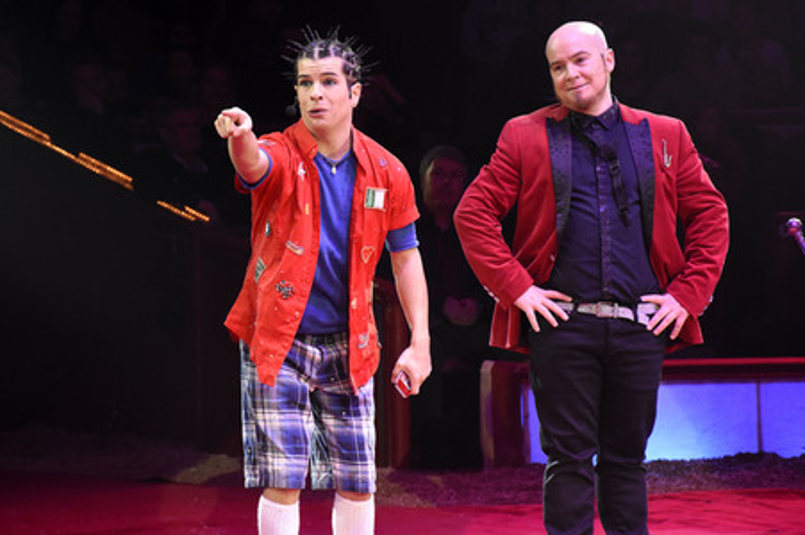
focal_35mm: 150
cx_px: 402
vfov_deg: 9.1
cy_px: 268
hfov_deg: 13.7
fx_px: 3352
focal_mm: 100
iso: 3200
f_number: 6.3
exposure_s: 1/160
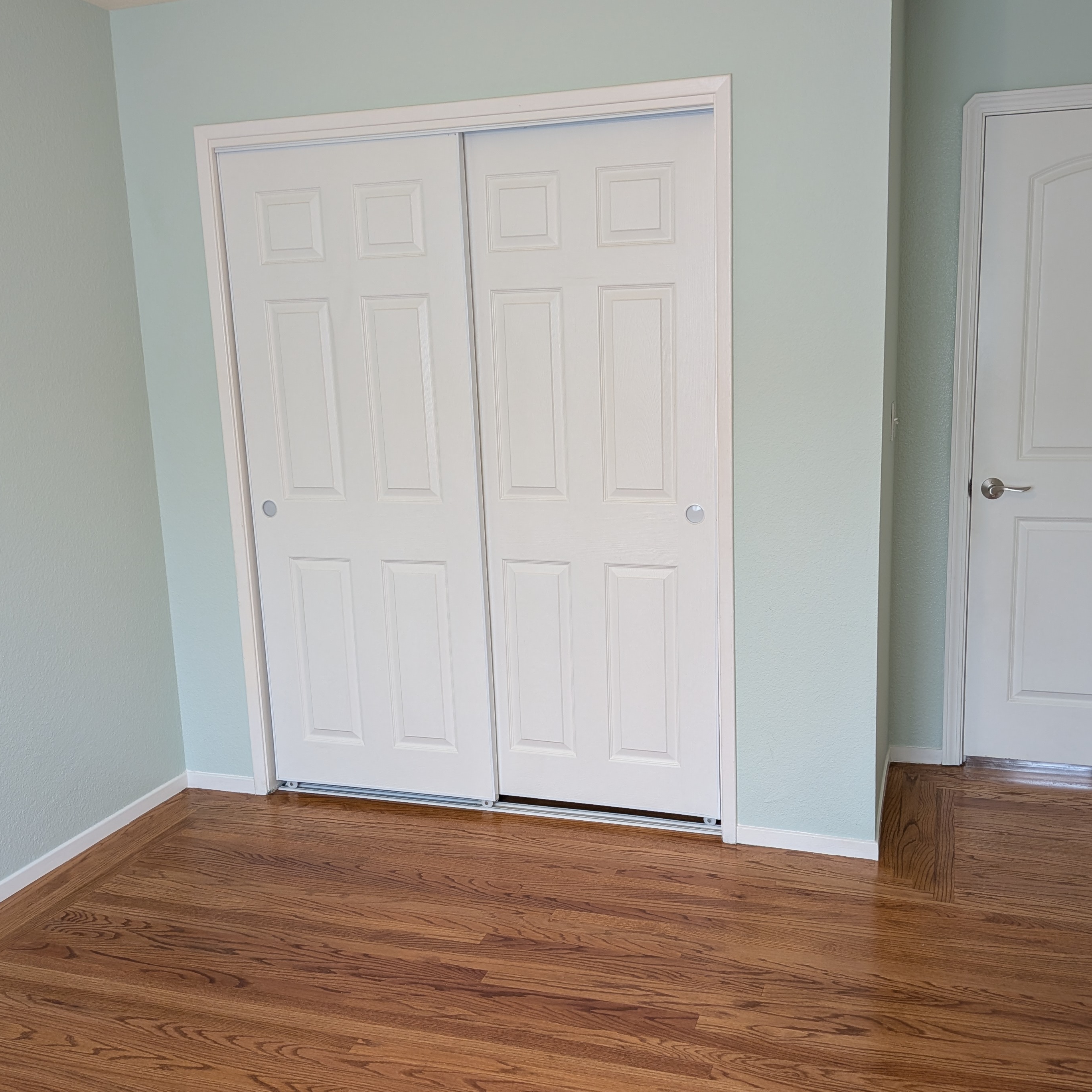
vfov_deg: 52.5
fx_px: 1106
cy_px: 554
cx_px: 573
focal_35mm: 31
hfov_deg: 52.5
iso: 55
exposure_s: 1/30
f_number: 1.7
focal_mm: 4.53
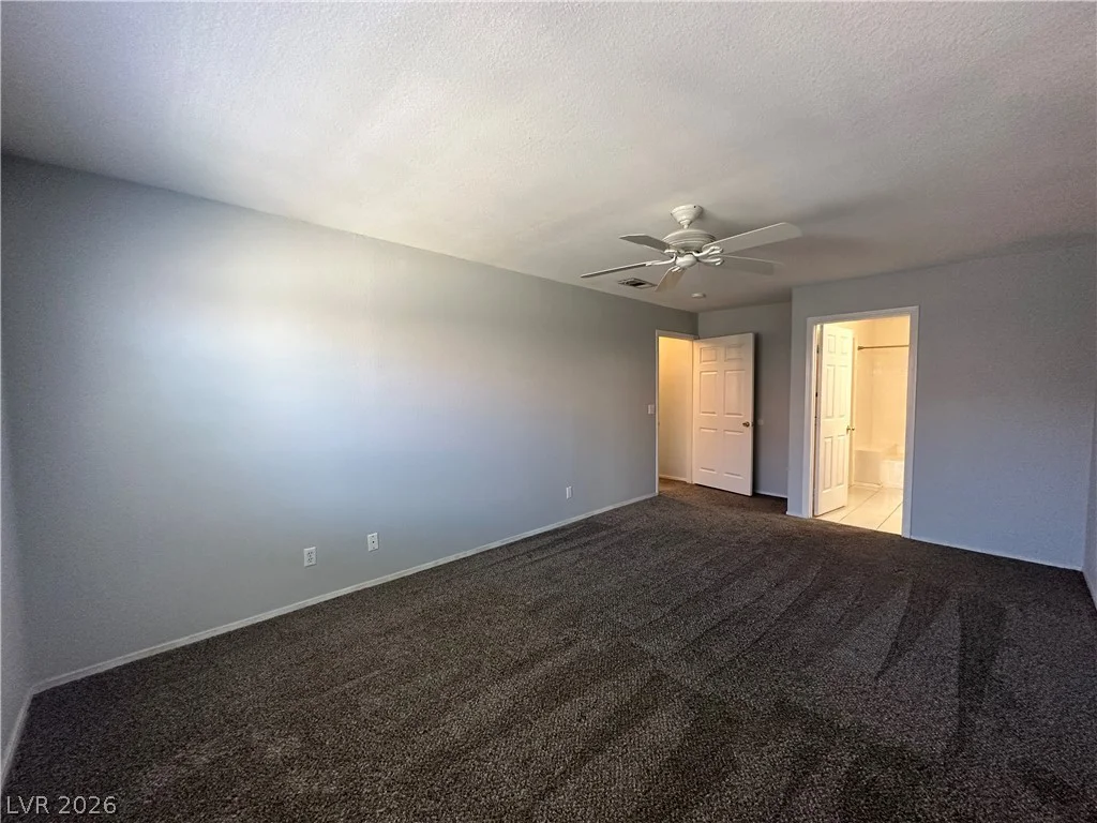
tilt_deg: -3.8
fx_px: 444
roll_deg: +0.1
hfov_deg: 102.1
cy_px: 412
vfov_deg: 85.7
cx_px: 548
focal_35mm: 14
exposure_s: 1/120
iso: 250
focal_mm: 2.22
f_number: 2.2
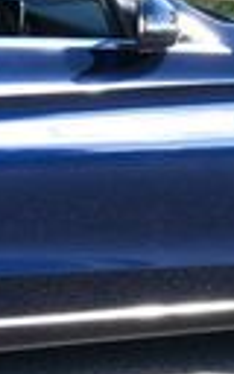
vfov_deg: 6.4
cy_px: 3
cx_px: -234
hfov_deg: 4.0
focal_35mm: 326
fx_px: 3326
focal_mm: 32
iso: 320
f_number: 5.6
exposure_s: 1/250
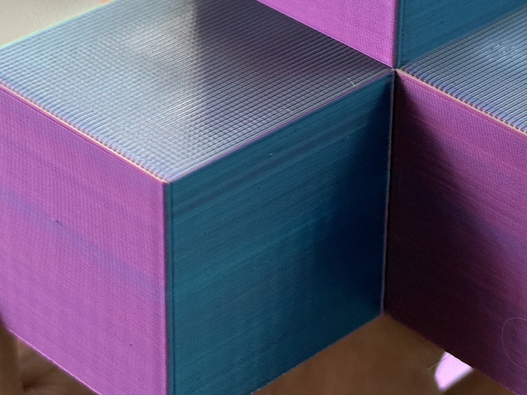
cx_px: 383
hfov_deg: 15.1
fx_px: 1979
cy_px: 85
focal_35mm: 130
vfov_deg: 11.4
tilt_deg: -84.7
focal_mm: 6.76
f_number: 1.78
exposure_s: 1/60
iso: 250
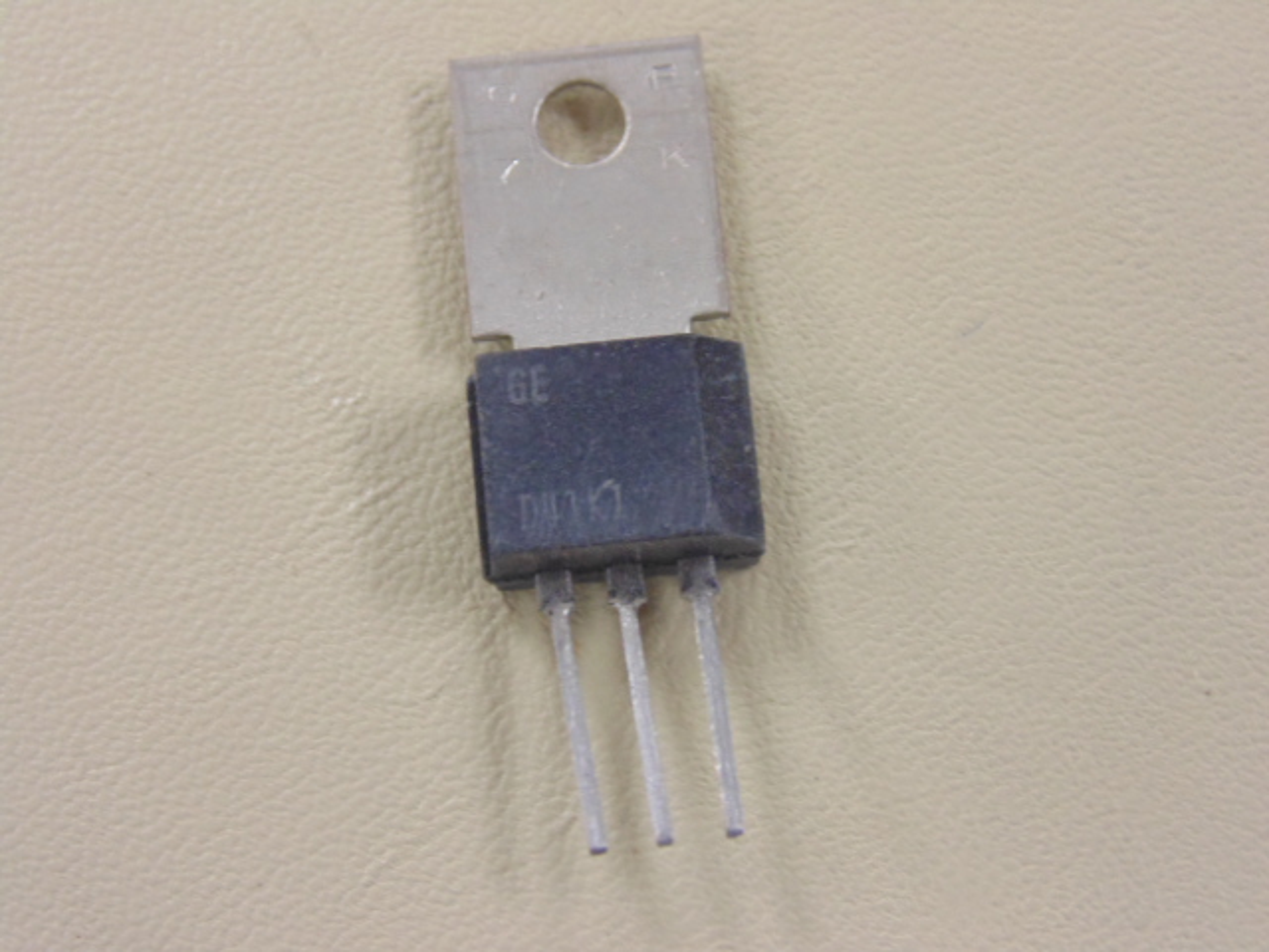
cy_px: 476
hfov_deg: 20.0
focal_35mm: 98
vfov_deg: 15.1
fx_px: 3593
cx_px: 634
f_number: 4.6
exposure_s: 1/30
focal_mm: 17.5
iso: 400
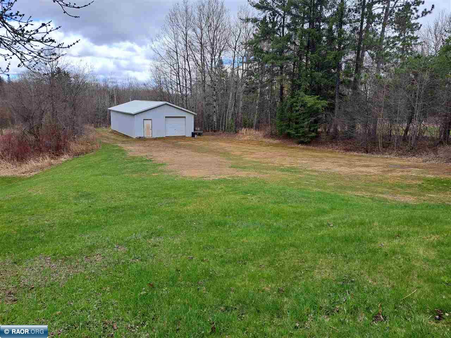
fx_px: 313
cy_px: 169
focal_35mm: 24
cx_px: 226
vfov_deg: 56.8
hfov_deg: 71.6
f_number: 1.8
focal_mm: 5.23
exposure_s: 1/569
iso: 50
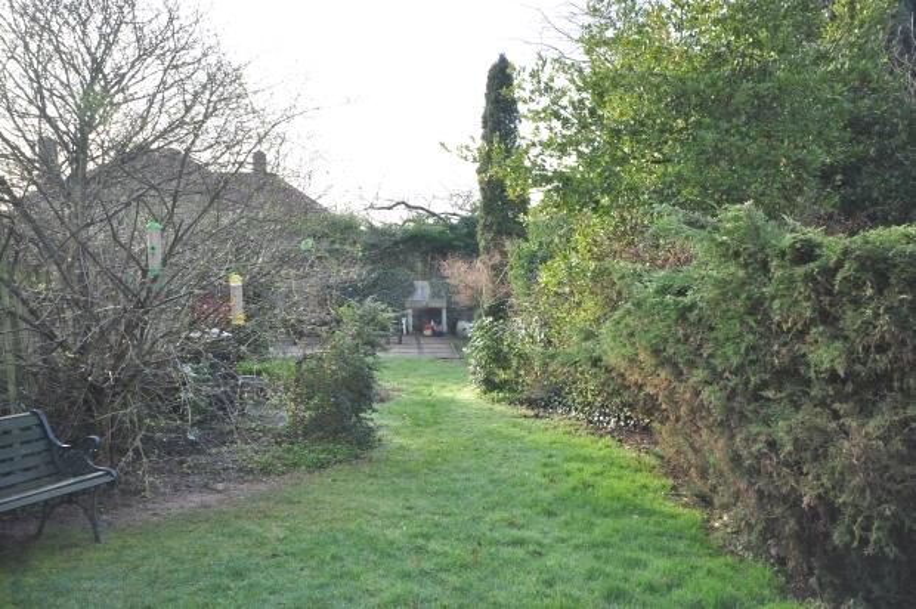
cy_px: 304
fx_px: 763
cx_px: 458
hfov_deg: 62.0
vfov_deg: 43.5
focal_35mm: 30
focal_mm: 20
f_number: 7.1
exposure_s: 1/40
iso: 200
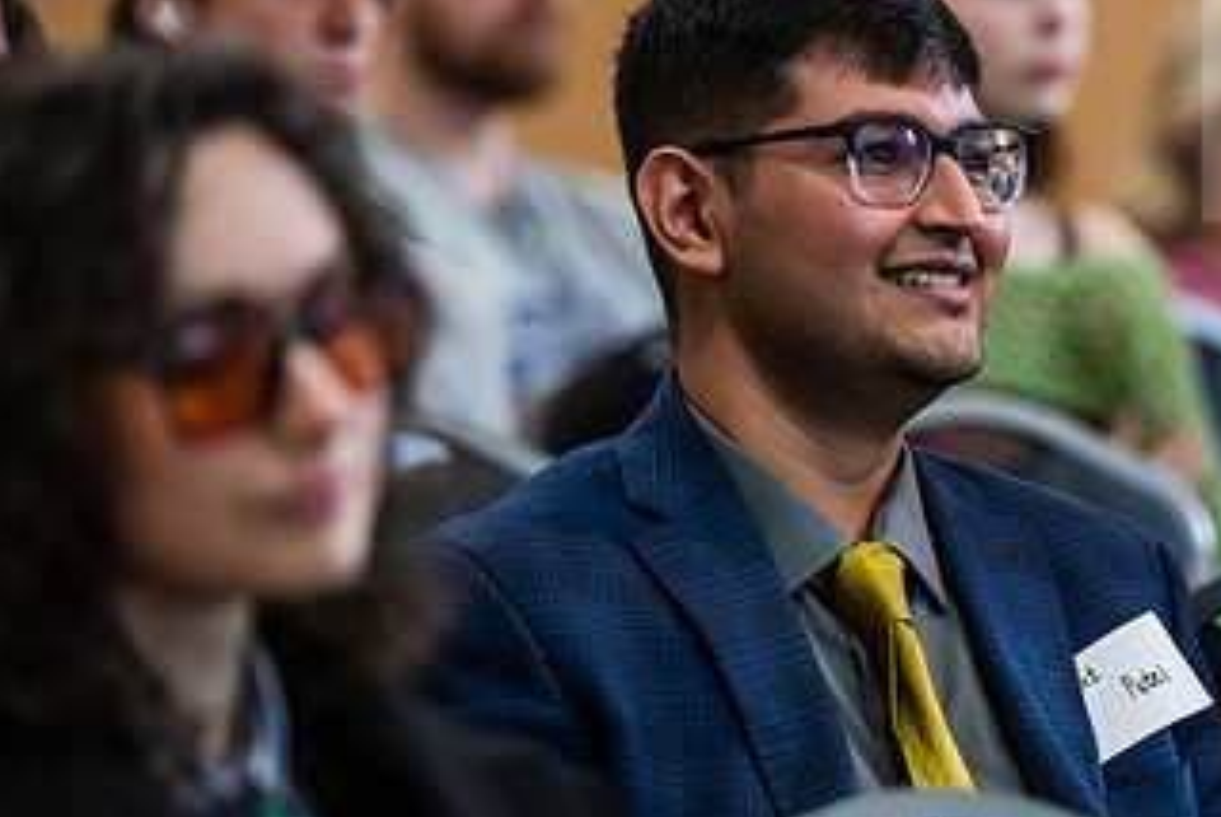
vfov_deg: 4.6
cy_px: 365
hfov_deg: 6.9
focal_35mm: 299
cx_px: 1087
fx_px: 10150
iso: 1600
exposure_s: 1/200
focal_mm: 165
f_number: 3.2
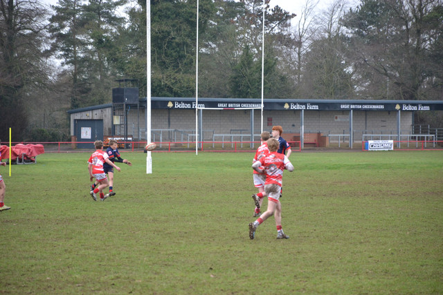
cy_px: 148
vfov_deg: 6.5
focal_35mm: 210
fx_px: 2585
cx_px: 222
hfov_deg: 9.8
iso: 1000
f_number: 5.6
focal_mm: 140
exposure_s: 1/500
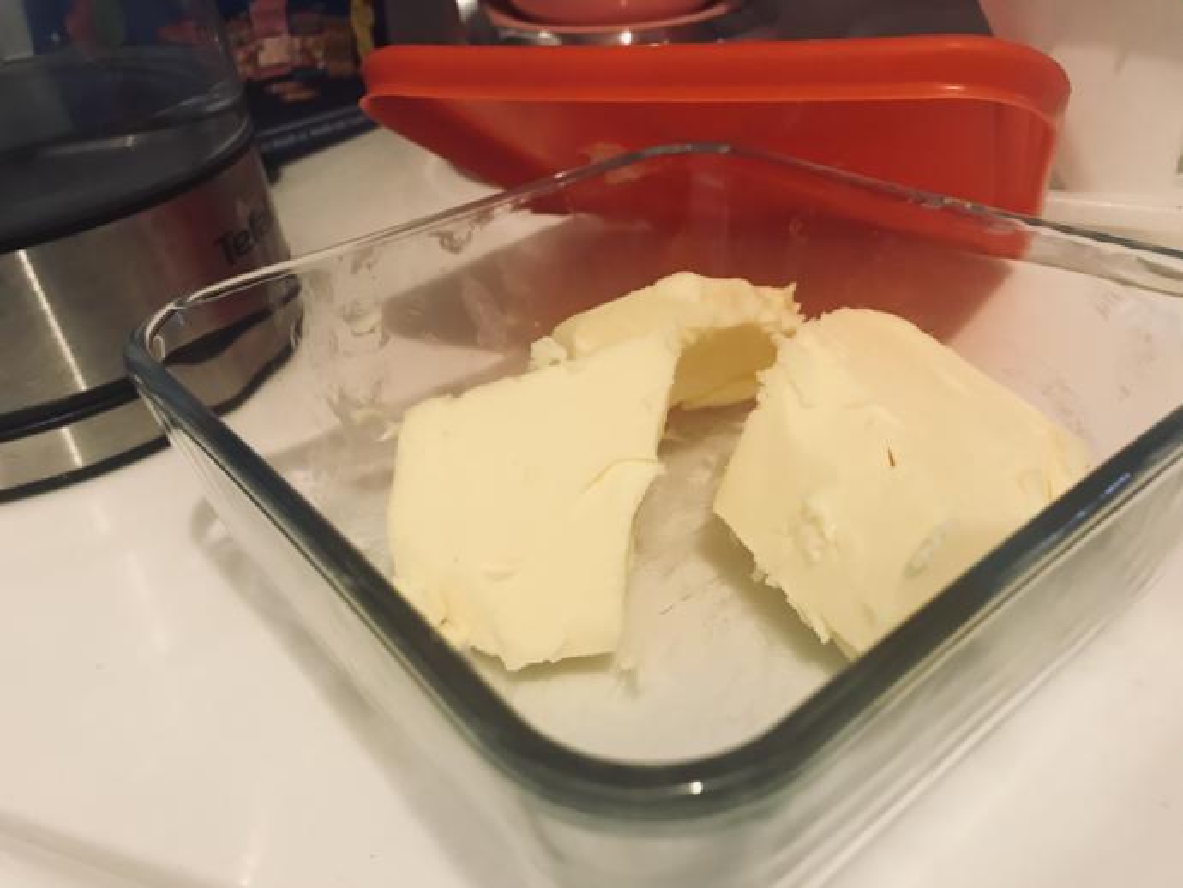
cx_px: 592
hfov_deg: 63.4
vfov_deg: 49.8
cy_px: 444
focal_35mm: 28
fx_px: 957
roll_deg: +5.7
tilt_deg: -31.8
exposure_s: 1/17
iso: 80
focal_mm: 3.99
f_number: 1.8
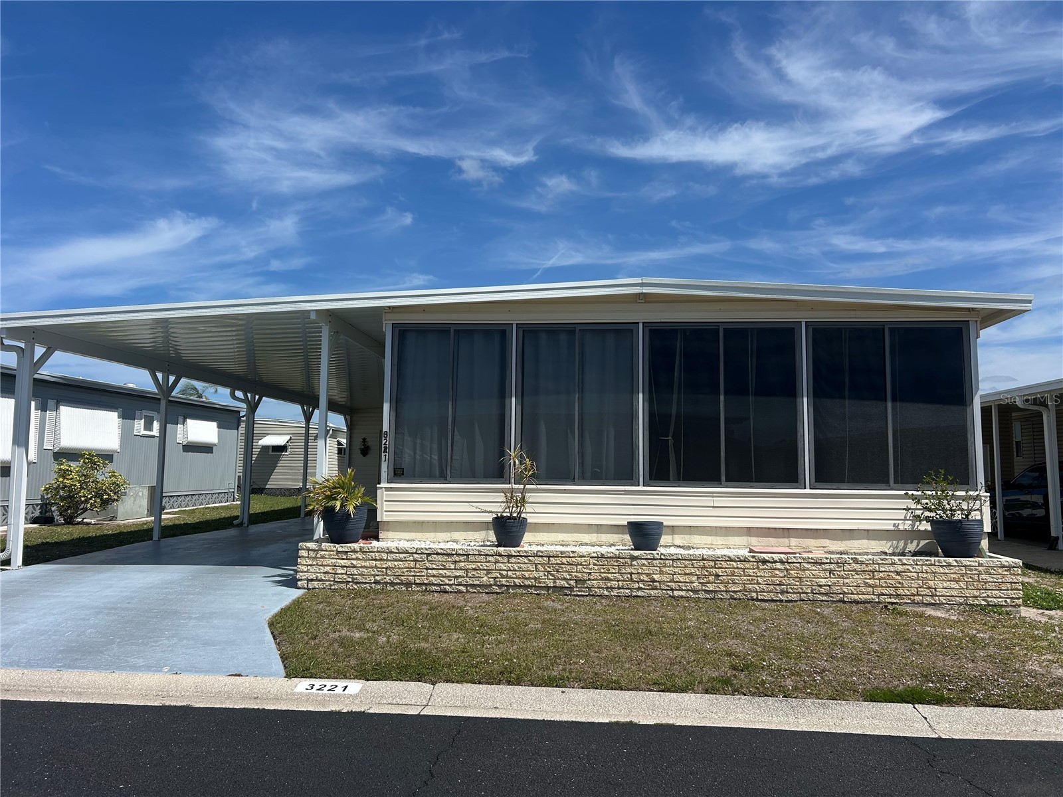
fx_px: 798
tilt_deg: +5.6
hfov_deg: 67.3
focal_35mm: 26
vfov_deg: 53.1
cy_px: 398
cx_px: 532
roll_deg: -0.3
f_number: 1.5
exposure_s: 1/6211
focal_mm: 5.7
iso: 50
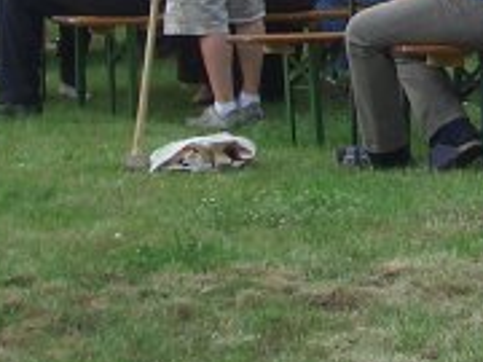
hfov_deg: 8.7
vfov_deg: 6.6
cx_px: 738
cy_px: -241
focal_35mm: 221
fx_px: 3084
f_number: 3.5
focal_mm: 10.2
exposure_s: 1/320
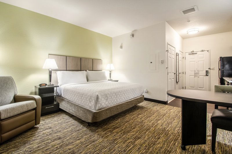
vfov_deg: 77.3
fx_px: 97
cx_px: 116
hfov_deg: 100.4
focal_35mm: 15
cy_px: 77
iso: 400
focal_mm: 10
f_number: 9
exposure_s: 1/8
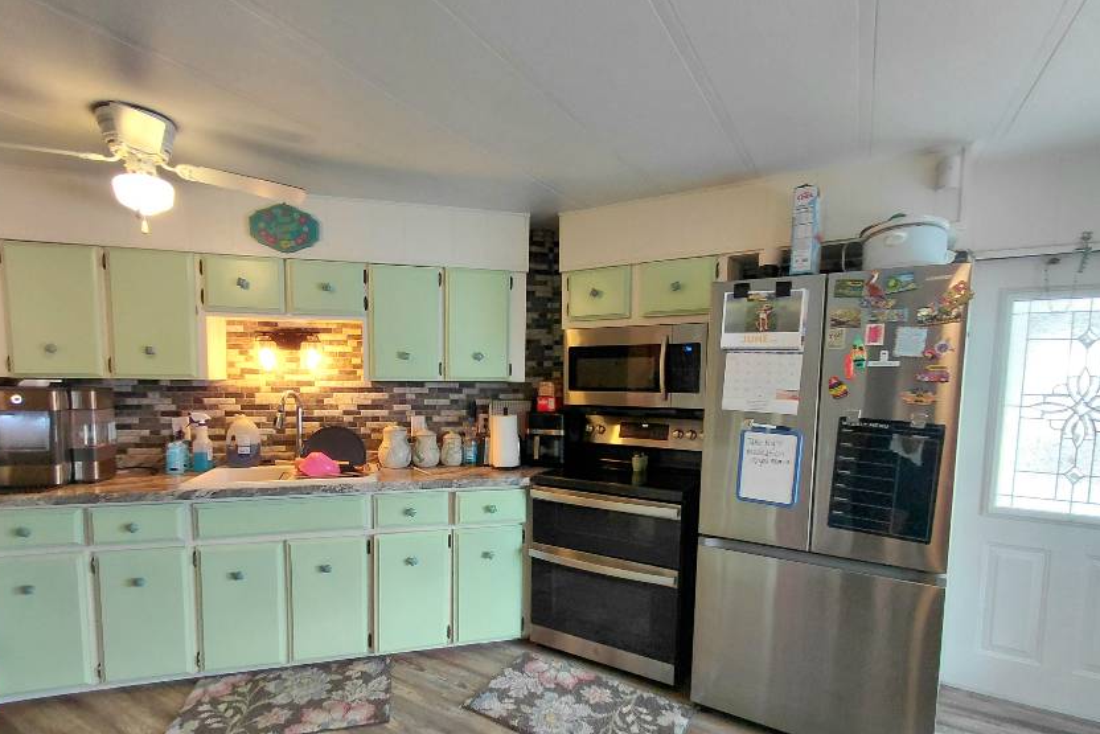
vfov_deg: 70.1
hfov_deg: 93.3
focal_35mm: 17
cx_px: 545
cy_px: 416
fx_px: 519
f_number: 2.2
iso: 125
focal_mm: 1.64
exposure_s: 1/60.2
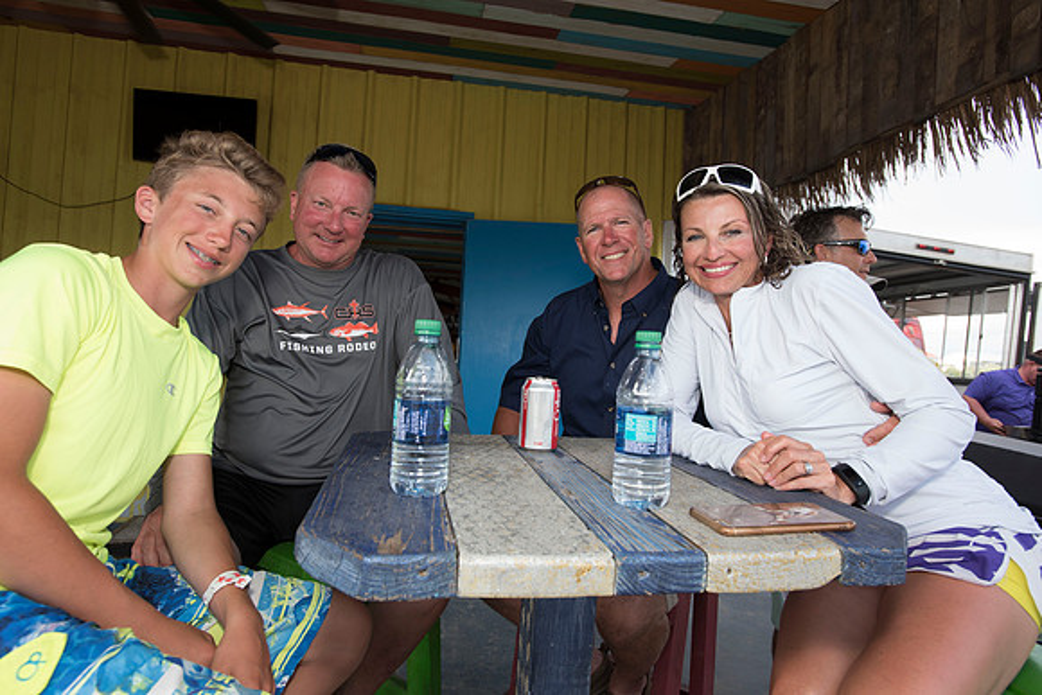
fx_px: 579
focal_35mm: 20
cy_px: 348
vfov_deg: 62.0
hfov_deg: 84.0
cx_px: 521
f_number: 5.6
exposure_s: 1/200
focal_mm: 20
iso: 250
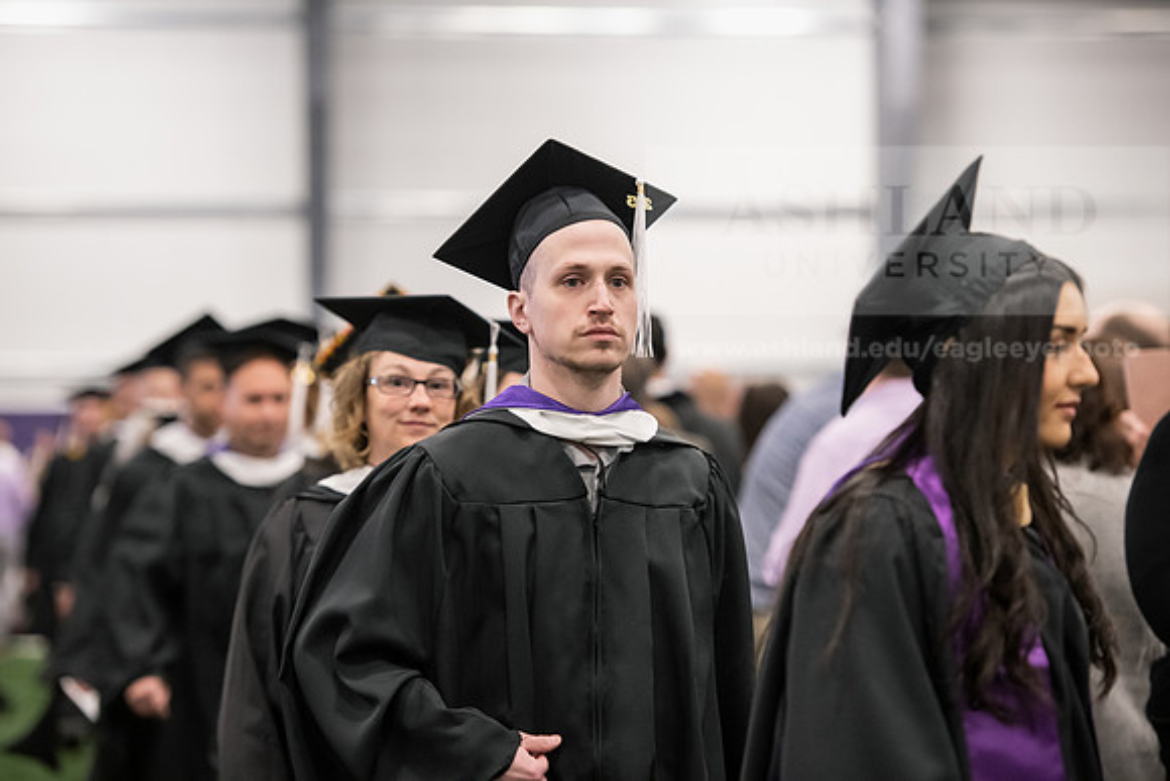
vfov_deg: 10.6
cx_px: 585
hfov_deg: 15.8
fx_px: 4226
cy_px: 390
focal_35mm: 130
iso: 3200
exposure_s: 1/200
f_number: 3.2
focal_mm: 130
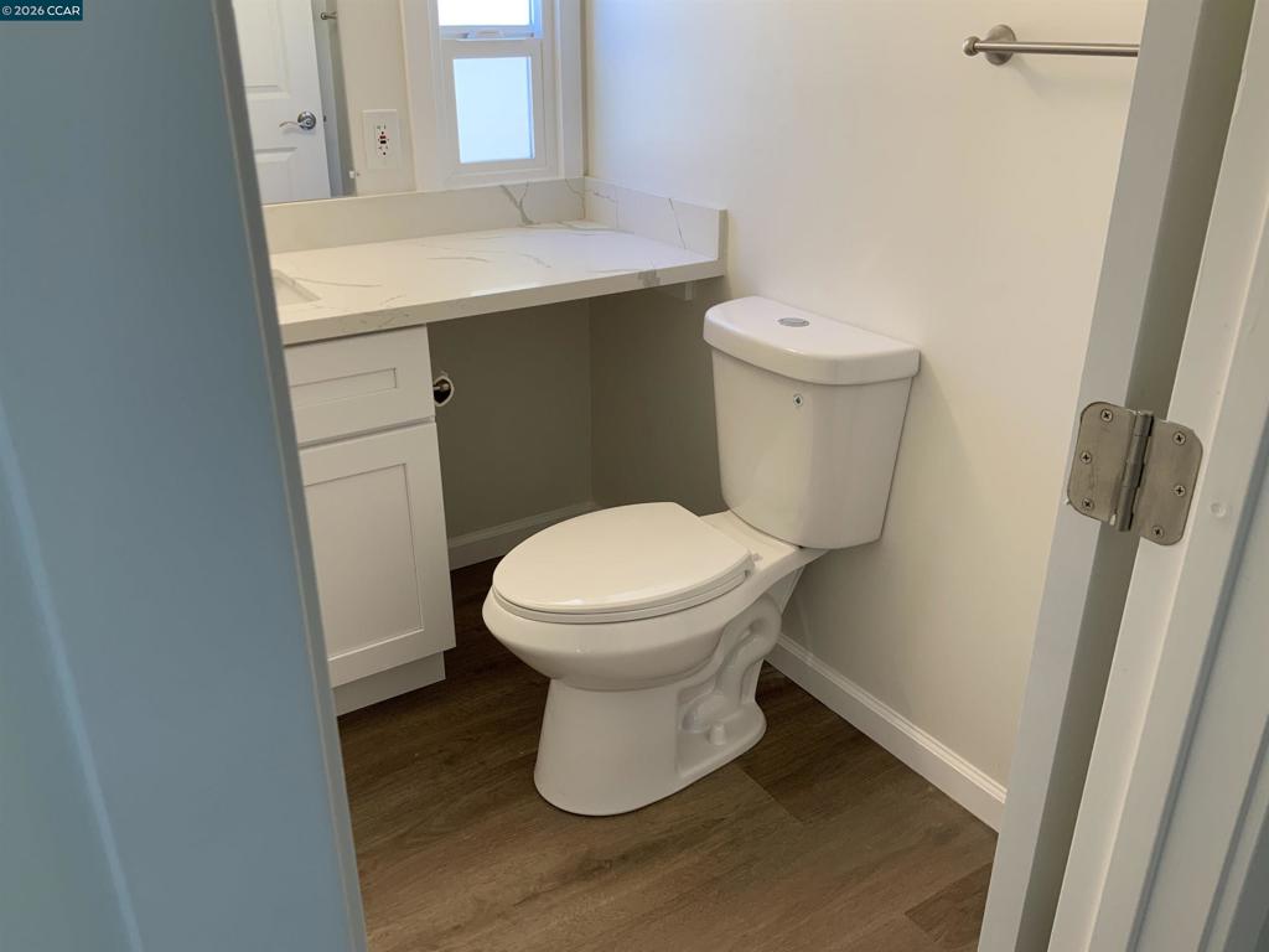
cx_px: 634
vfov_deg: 48.2
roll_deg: +0.7
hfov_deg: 61.7
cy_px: 476
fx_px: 1063
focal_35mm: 29
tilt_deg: -24.4
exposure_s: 1/60
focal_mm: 3
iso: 40
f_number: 1.8
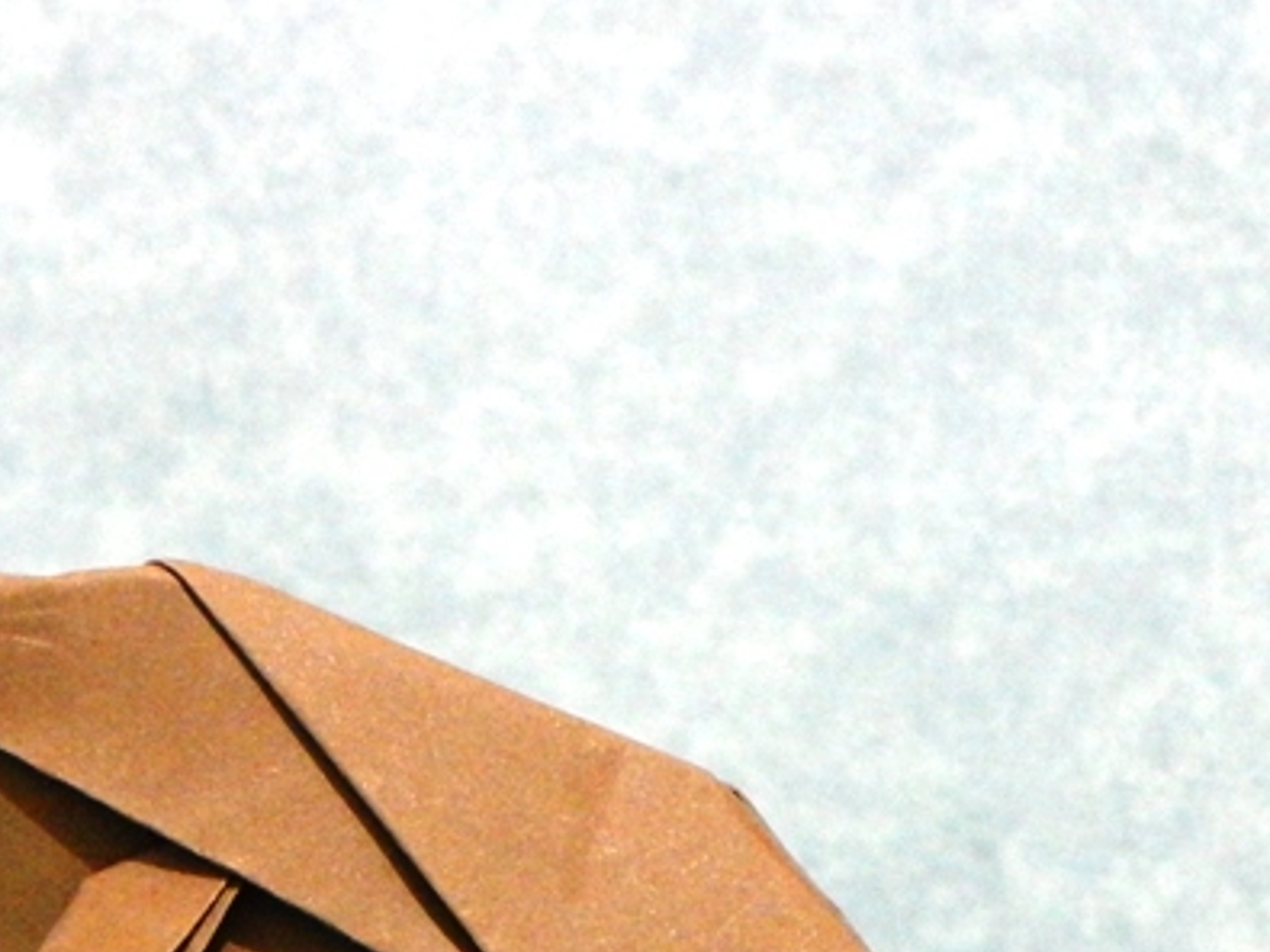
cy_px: 642
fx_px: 8986
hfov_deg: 8.1
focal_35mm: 245
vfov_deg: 6.1
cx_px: 714
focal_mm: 18.7
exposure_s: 1/13
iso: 800
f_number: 4.5
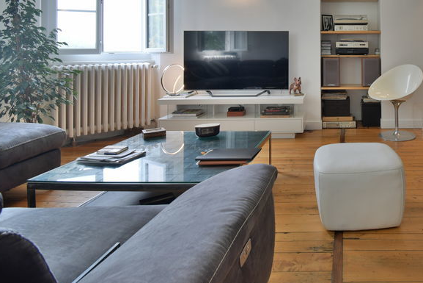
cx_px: 345
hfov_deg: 62.8
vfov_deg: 46.6
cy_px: 51
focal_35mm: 26
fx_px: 306
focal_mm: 10
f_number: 5.6
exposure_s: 1/10
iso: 100
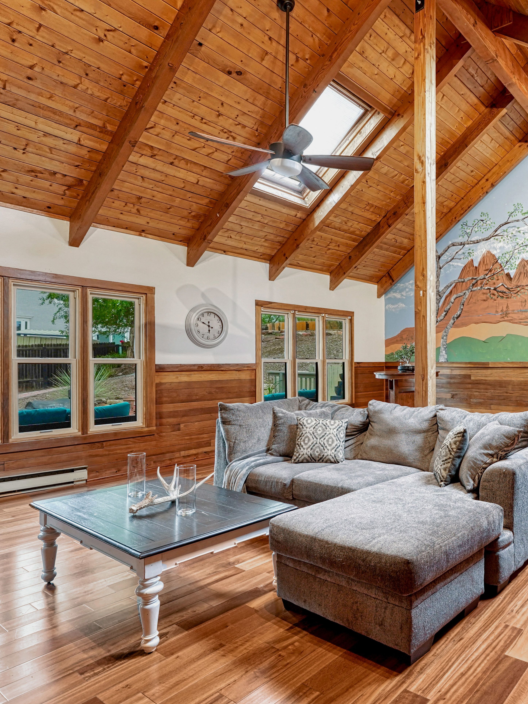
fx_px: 427
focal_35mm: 21
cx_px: 453
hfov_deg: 56.7
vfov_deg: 79.0
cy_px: 365
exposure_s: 1/60
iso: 800
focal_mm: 14
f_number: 8
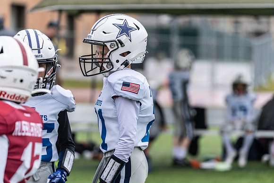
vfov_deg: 8.2
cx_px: 137
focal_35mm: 167
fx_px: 1271
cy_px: 92
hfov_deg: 12.3
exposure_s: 1/1250
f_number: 3.5
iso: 250
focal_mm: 167
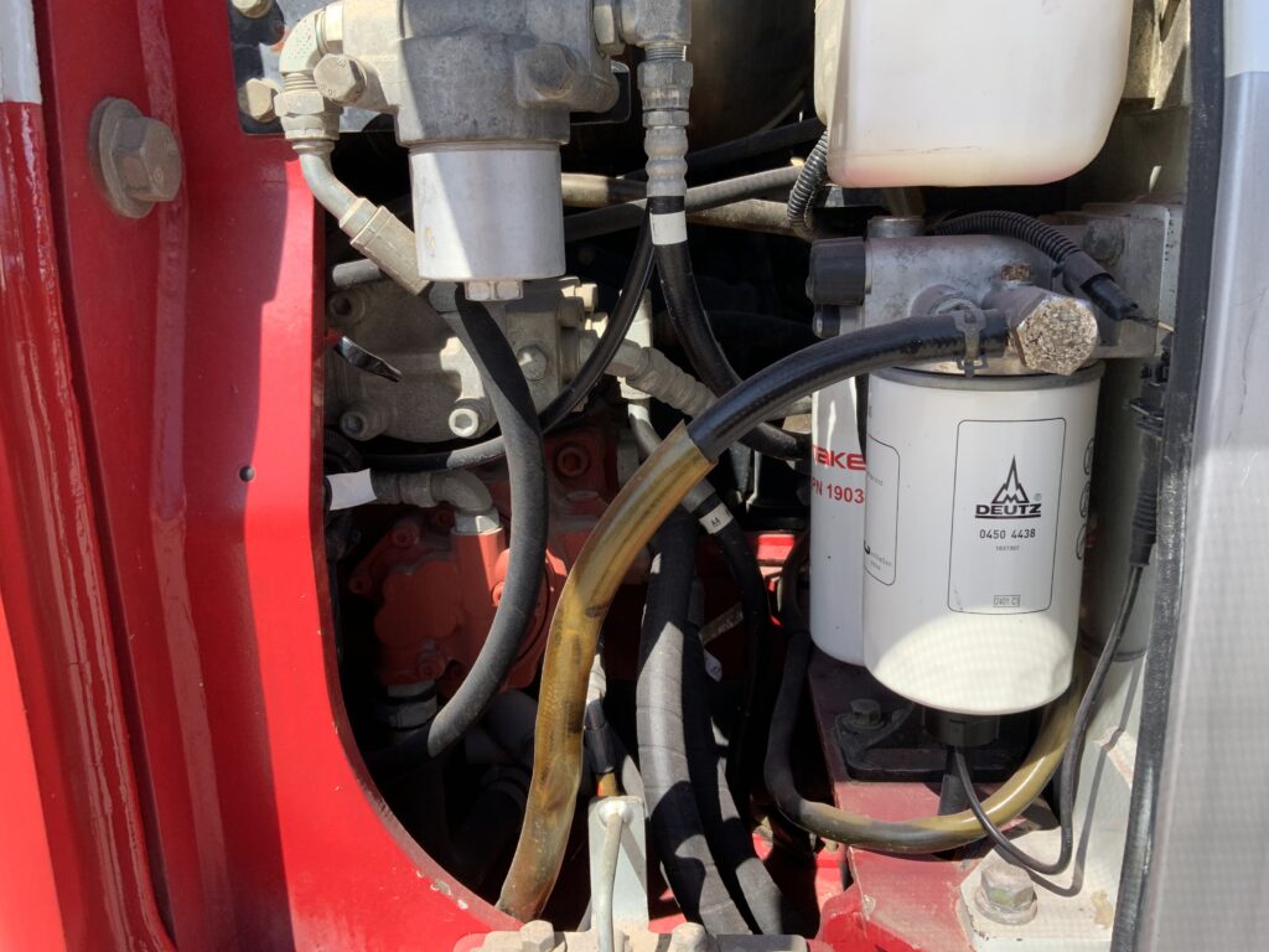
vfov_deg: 48.2
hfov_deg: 61.7
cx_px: 634
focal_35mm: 29
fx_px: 1063
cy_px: 476
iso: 16
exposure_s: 1/454
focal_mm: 3
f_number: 1.8
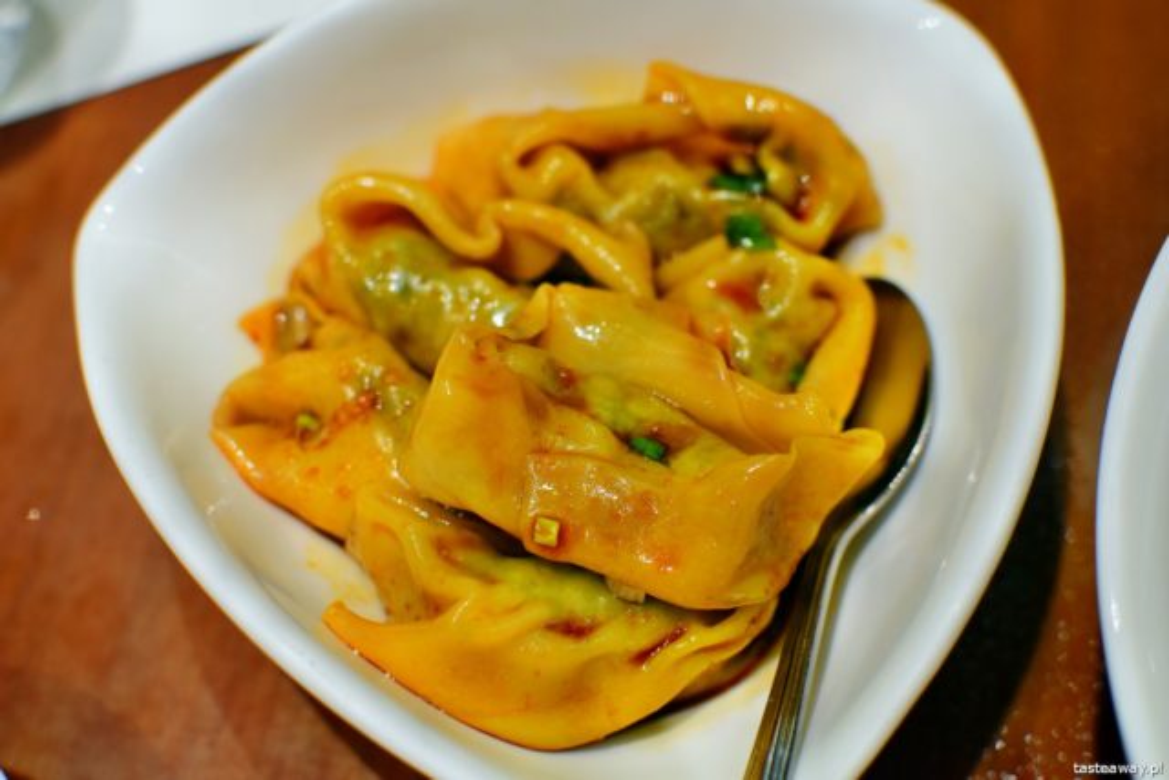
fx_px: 1705
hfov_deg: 37.8
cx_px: 584
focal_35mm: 52
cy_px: 390
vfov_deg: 25.8
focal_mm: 35
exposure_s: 1/125
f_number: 4
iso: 1400
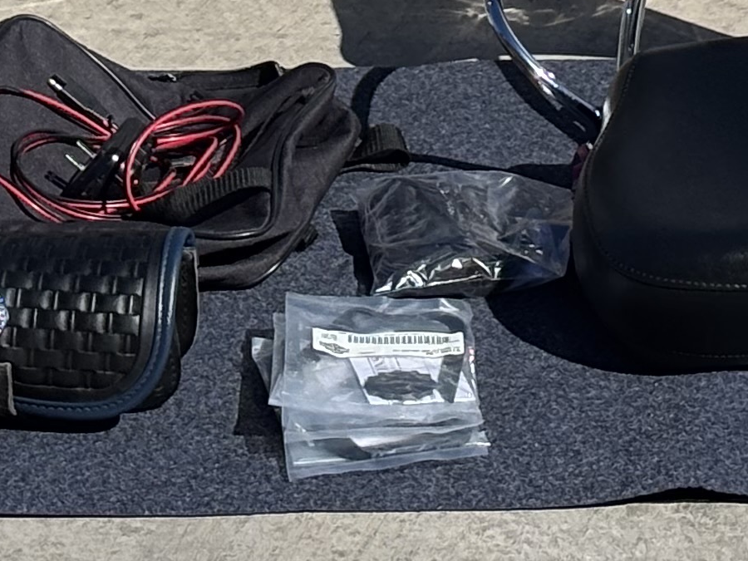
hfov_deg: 8.5
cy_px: -668
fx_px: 5035
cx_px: 303
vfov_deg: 6.2
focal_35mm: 233
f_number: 1.6
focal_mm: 5.96
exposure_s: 1/6329
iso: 40
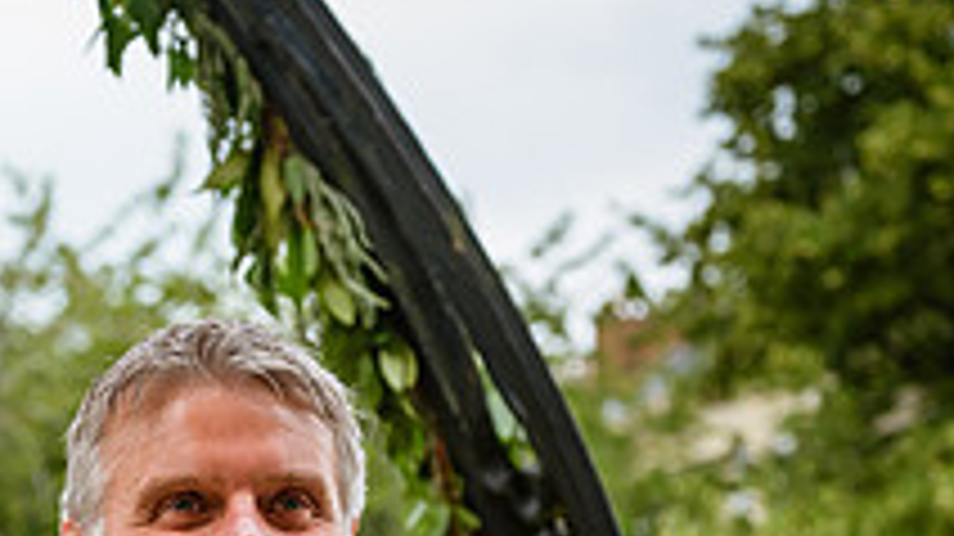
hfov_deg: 14.7
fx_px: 3616
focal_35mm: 143
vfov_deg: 8.3
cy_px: 838
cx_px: -108
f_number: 4
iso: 360
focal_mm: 50
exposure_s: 1/1000
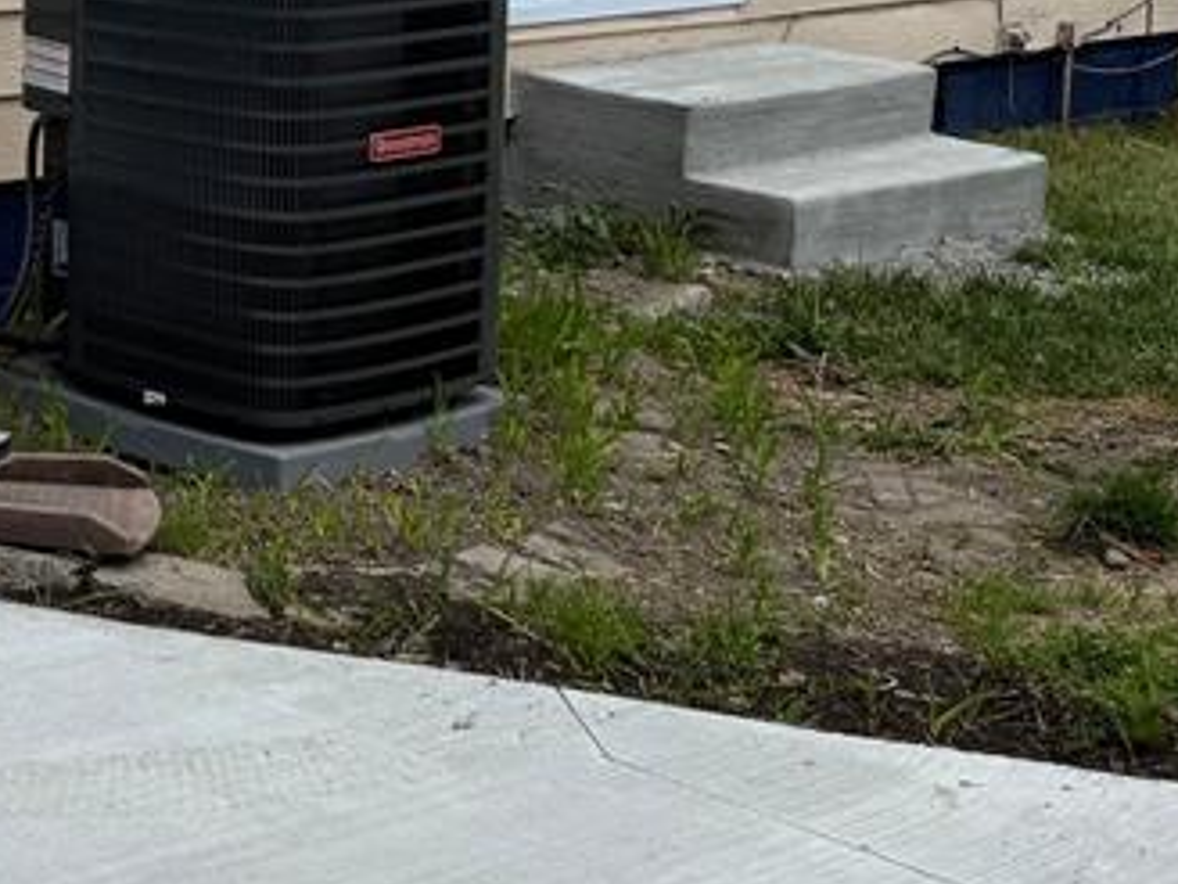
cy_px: -83
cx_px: -621
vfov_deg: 18.9
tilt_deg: -4.1
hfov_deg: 21.5
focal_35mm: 75
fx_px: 2552
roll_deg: +0.0
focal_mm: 6.76
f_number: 1.78
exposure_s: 1/4975
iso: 80
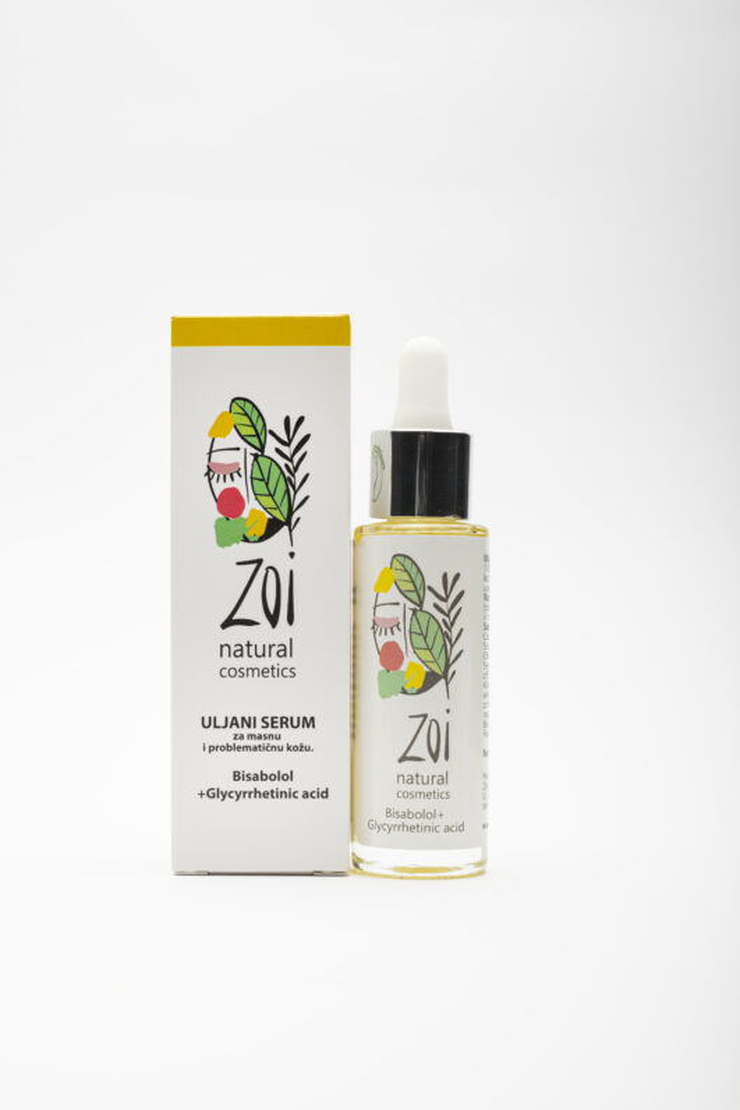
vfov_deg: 35.6
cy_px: 609
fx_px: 1726
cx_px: 327
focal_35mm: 56
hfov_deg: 24.2
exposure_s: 1/160
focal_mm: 50
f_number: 13
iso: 125
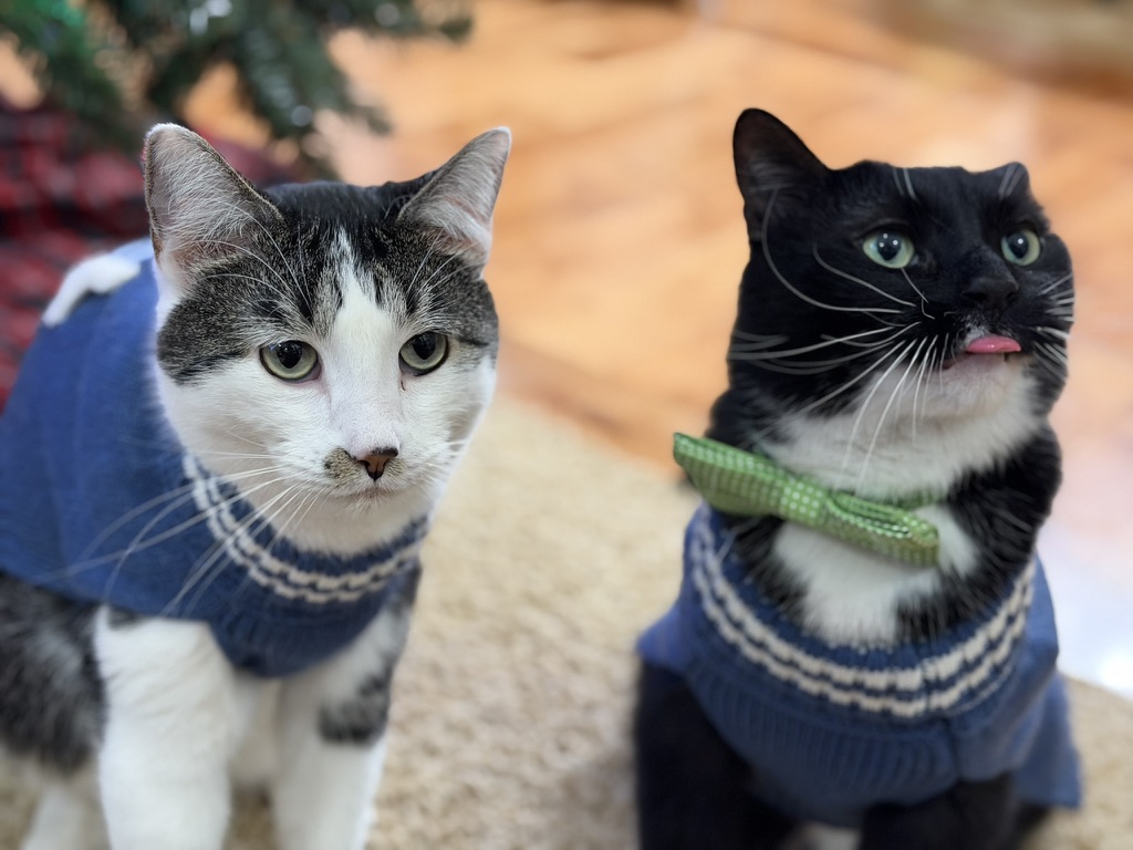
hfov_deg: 39.7
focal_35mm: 48
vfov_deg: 30.3
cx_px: 566
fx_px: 1571
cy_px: 425
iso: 320
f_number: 1.78
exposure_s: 1/40
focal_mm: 6.76
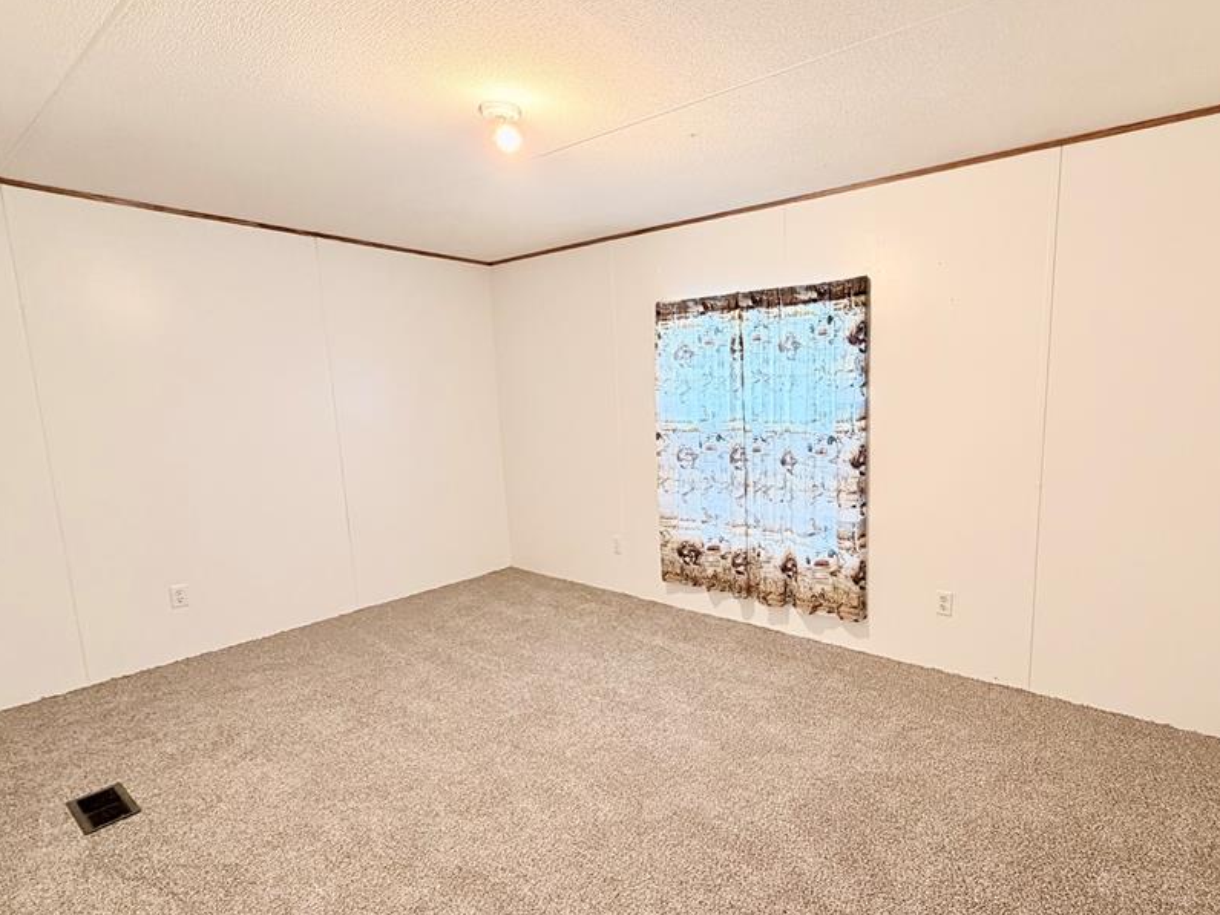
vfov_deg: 71.5
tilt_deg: -8.6
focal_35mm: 18
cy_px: 481
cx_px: 728
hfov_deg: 86.7
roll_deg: +1.3
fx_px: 634
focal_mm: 2.22
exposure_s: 1/60
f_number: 2.2
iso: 320
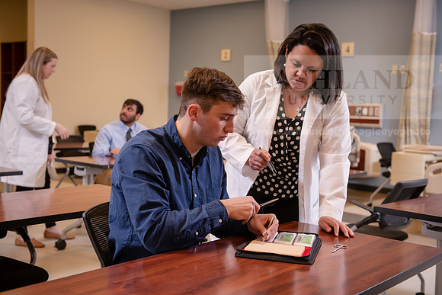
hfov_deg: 41.1
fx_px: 589
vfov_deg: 28.1
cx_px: 221
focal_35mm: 48
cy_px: 148
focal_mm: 48
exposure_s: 1/160
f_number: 4
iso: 1000
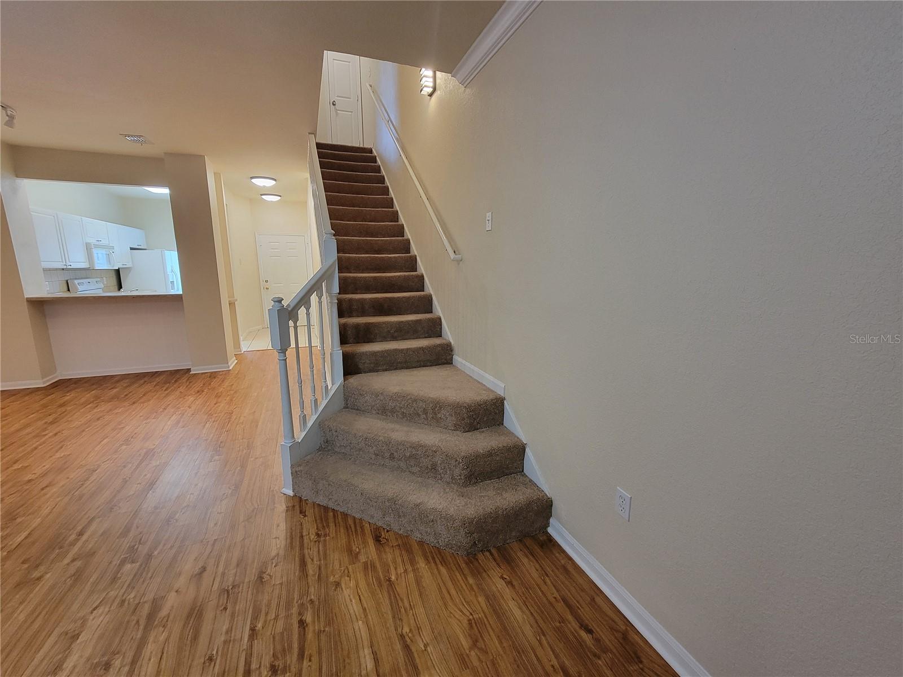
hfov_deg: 106.2
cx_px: 452
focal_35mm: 13
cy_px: 338
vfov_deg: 89.9
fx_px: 339
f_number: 2.2
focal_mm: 2.2
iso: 250
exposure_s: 1/60
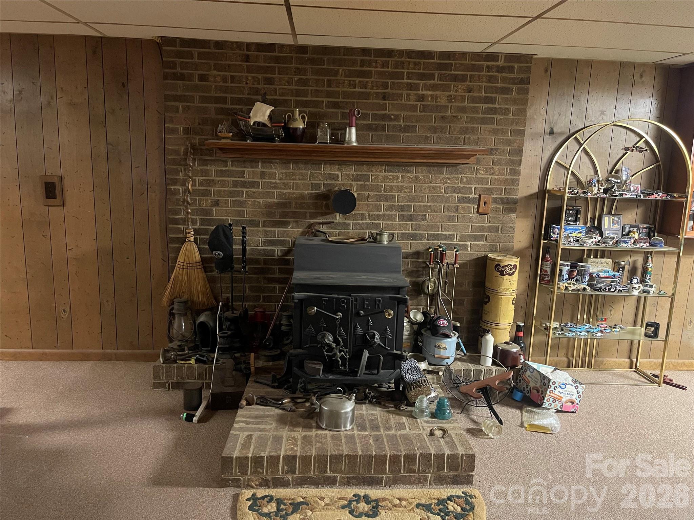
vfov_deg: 54.9
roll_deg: -2.2
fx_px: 501
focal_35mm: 25
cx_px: 347
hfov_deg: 69.4
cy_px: 260
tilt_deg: -10.6
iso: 800
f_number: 1.6
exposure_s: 1/30
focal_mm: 5.1
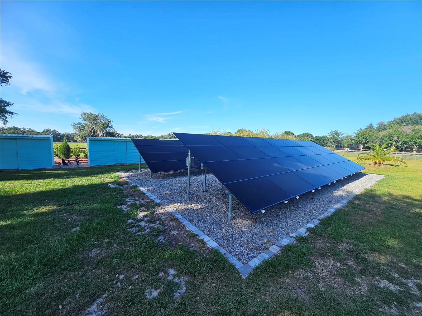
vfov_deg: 89.9
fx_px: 158
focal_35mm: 13
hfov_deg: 106.2
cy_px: 158
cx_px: 211
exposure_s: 1/929
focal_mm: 2.2
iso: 50
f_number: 2.2
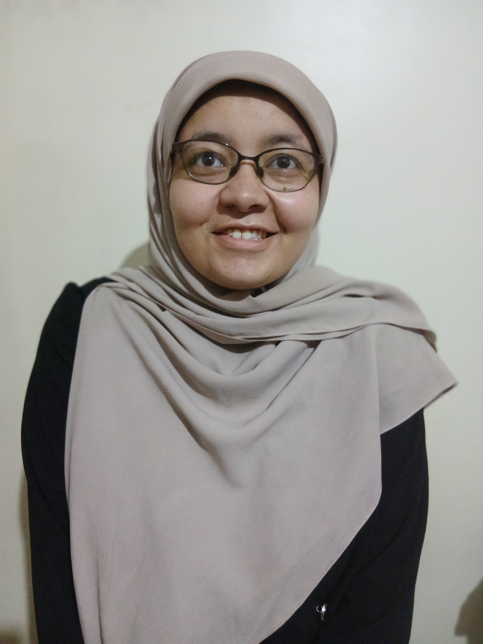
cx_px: 242
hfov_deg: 53.1
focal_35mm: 26
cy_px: 322
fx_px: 484
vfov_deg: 67.3
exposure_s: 1/16.7
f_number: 1.8
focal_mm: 3.98
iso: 800
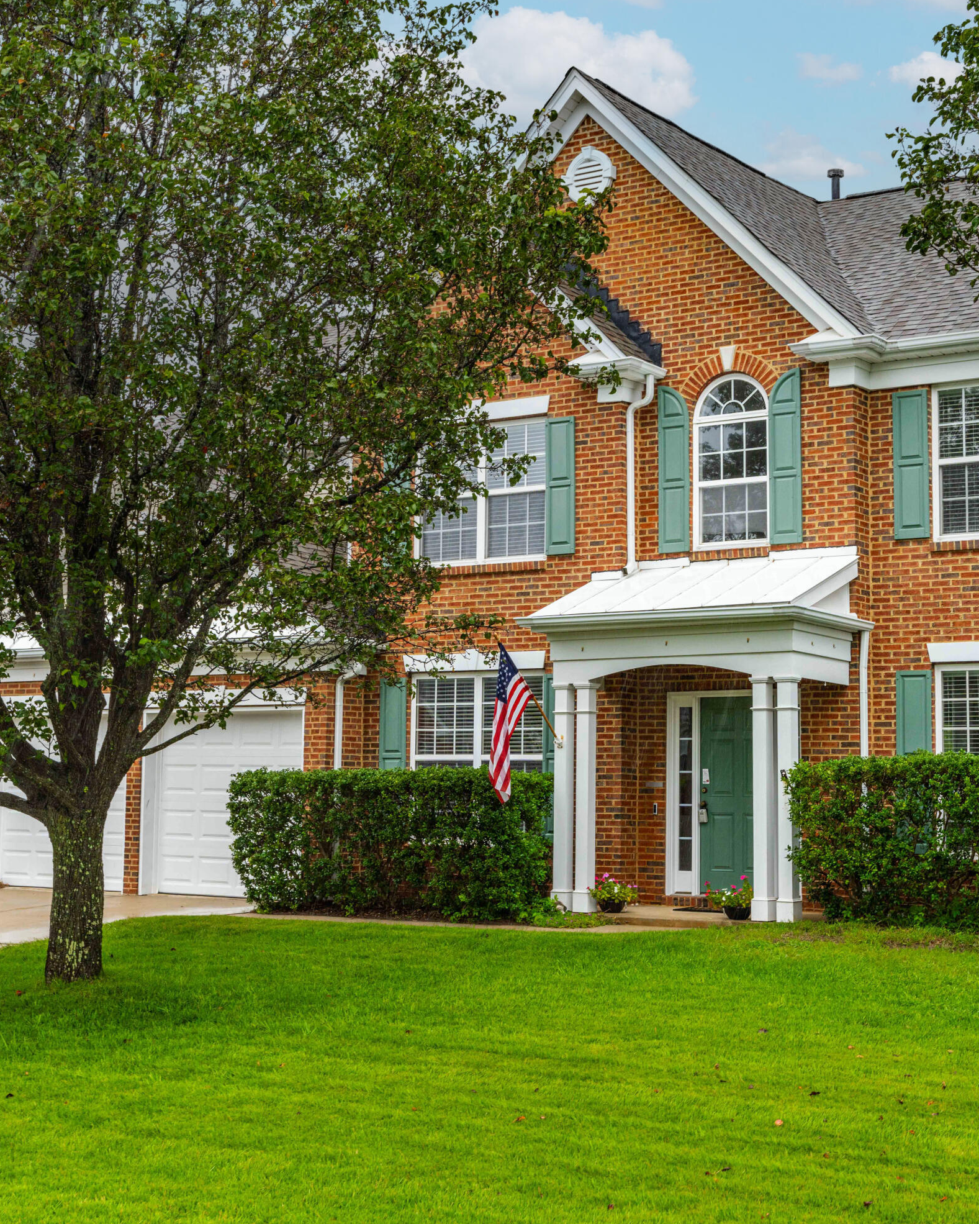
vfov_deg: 37.3
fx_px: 1811
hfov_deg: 30.1
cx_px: 640
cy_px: 604
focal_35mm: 50
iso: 125
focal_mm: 35
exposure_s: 1/160
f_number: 8
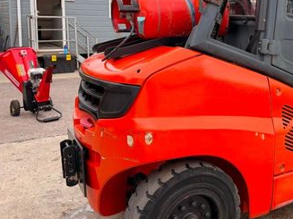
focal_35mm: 44
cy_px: 61
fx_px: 372
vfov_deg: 32.4
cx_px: 258
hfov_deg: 40.1
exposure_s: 1/840
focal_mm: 6.76
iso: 100
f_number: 1.78
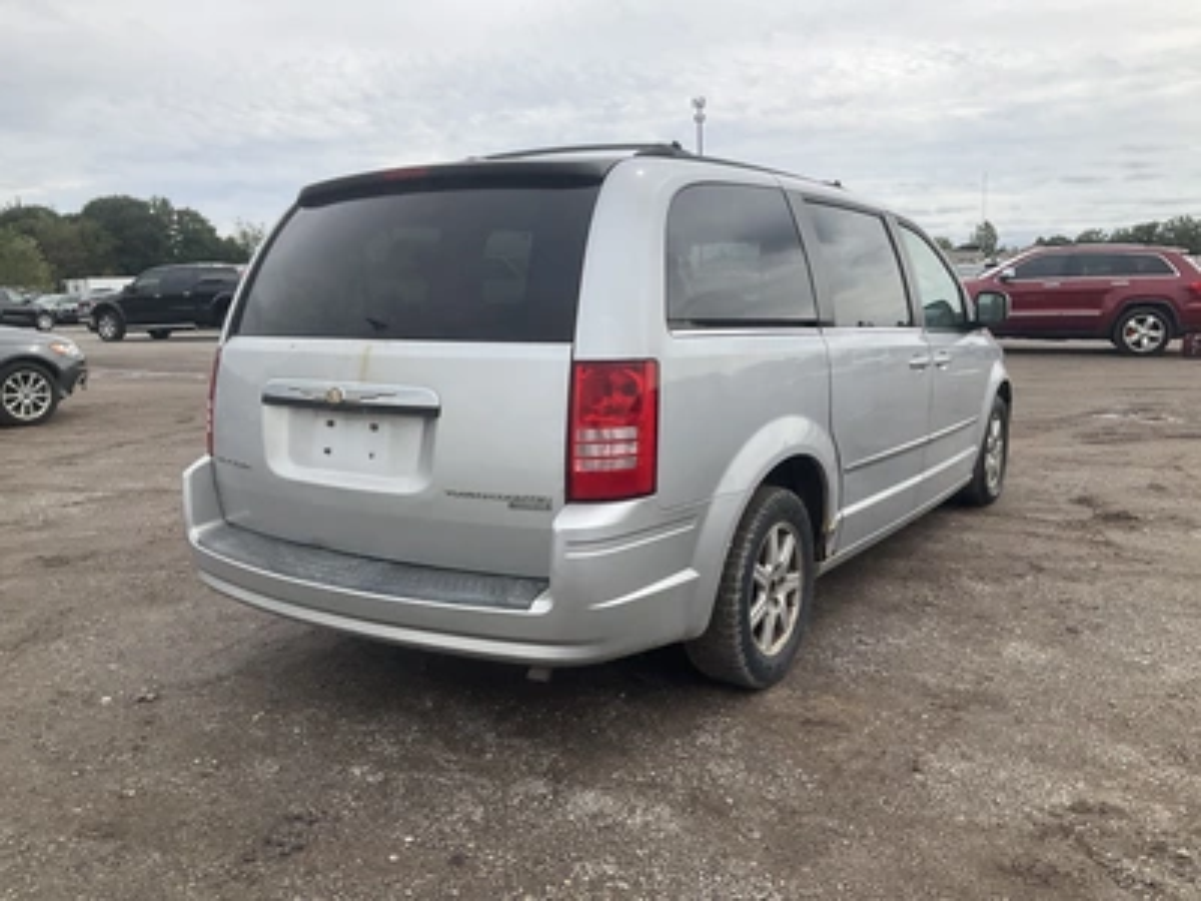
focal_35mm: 29
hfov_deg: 61.7
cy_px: 450
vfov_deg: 48.2
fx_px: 1006
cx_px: 600
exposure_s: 1/1534
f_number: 1.8
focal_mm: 3
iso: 25
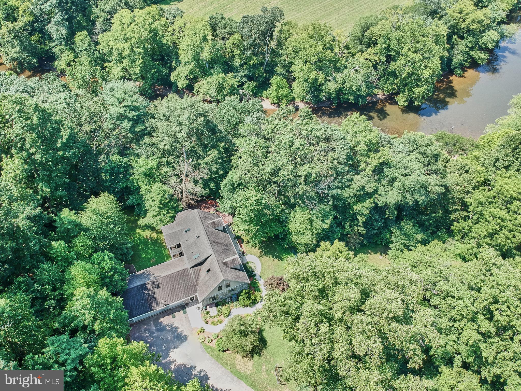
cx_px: 260
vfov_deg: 54.9
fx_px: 376
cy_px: 196
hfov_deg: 69.4
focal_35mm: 25
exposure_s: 1/320
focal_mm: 4.5
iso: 100
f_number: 2.6
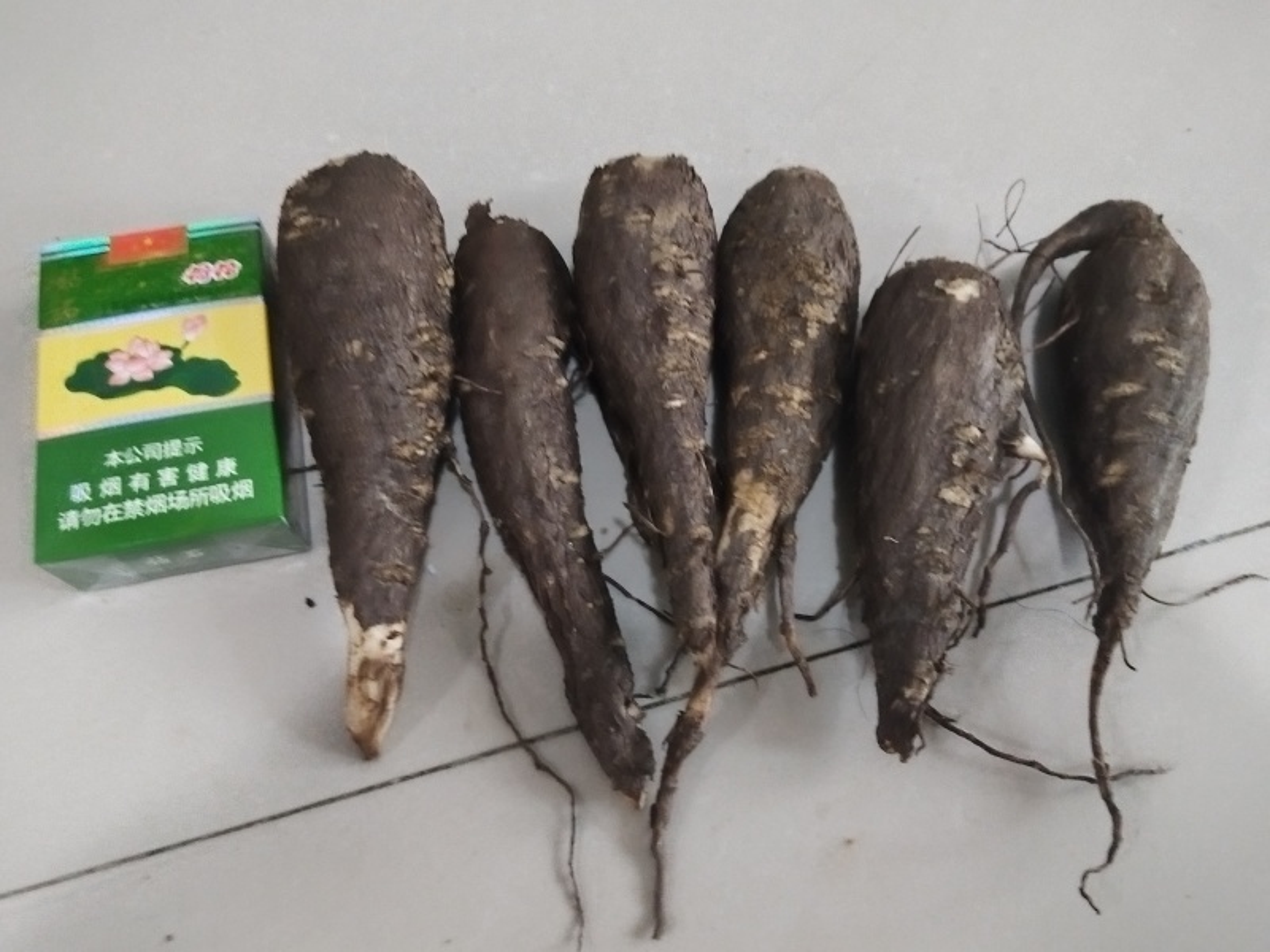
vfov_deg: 58.9
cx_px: 635
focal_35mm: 23
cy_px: 476
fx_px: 844
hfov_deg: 73.9
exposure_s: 1/33.3
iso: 5355
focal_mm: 5.52
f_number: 1.9
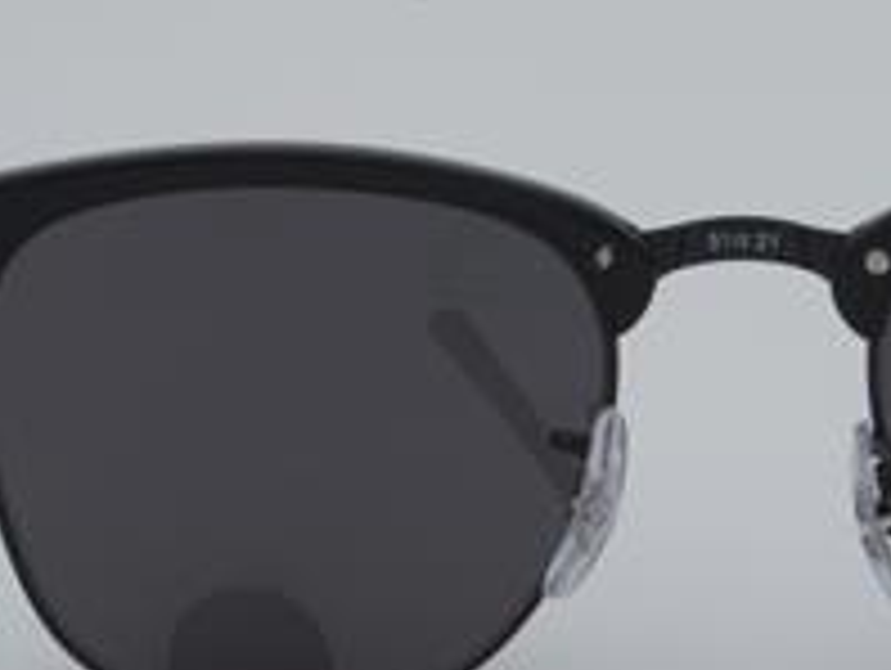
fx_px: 4123
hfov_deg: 12.3
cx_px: 752
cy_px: 333
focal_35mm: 160
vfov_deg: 9.3
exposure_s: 1/4
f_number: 32
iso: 100
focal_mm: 55
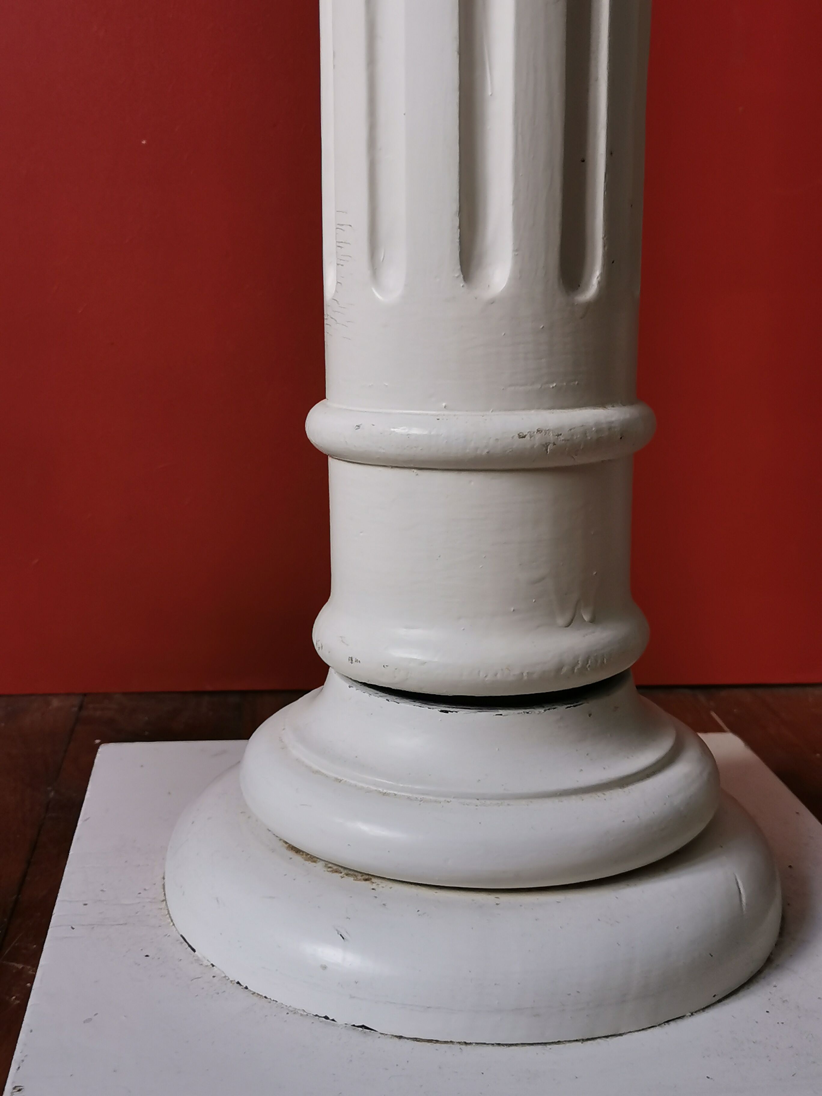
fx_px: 1488
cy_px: 548
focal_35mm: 47
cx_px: 411
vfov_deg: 40.4
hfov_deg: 30.9
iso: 125
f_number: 1.8
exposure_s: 1/50
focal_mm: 5.58
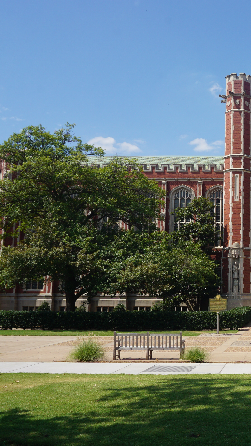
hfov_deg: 25.3
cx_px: 291
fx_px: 509
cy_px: 221
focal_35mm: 43
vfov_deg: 47.4
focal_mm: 18
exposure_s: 1/160
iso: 100
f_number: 11
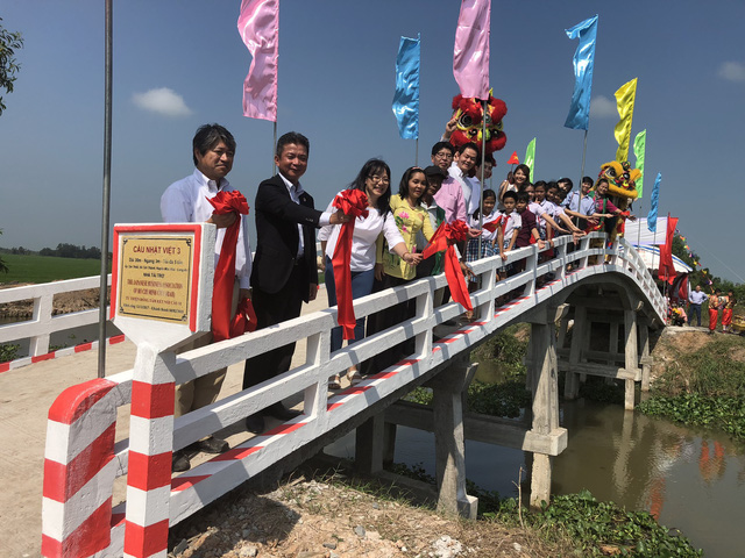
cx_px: 372
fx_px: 624
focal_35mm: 29
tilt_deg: +0.6
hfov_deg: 61.7
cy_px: 279
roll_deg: -2.8
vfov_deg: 48.2
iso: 20
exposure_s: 1/3003
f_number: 1.8
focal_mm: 3.99
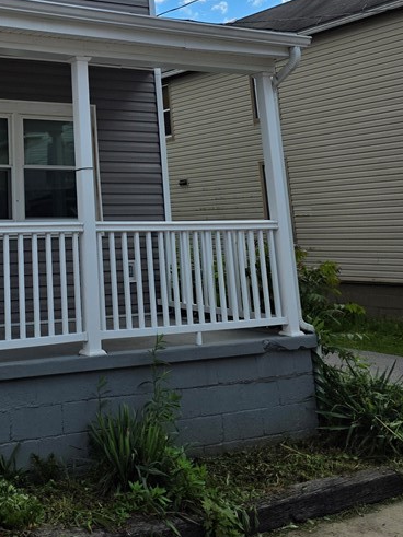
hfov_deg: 28.2
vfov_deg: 37.3
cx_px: -9
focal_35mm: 48
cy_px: 60
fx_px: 745
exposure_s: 1/7944
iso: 80
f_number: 1.7
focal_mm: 6.3
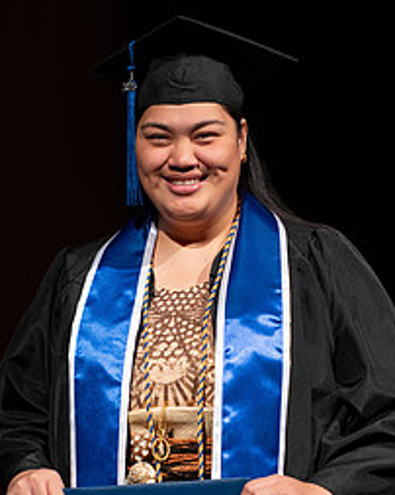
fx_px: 3541
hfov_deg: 6.4
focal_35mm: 242
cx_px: 163
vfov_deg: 8.0
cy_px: 350
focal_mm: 145
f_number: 2.8
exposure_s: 1/200
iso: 1000
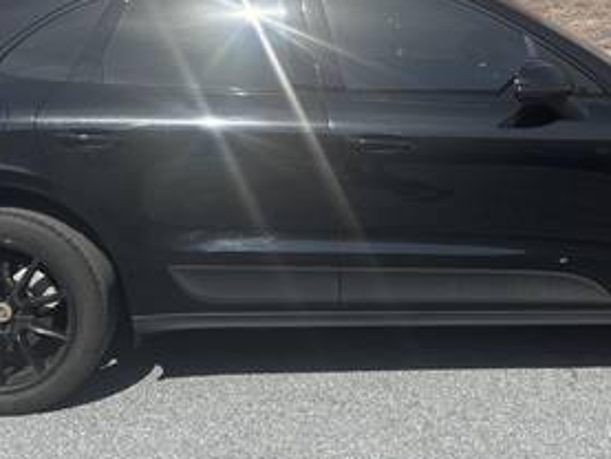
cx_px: 401
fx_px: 1060
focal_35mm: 60
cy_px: 137
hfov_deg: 31.9
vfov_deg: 24.3
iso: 50
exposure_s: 1/2639
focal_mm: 5.96
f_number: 1.6
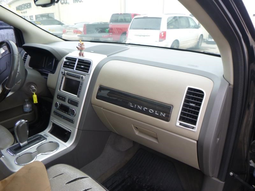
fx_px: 184
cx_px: 128
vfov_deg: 54.9
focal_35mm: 25
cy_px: 96
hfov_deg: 69.4
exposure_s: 1/60
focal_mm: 4.5
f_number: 3.9
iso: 125
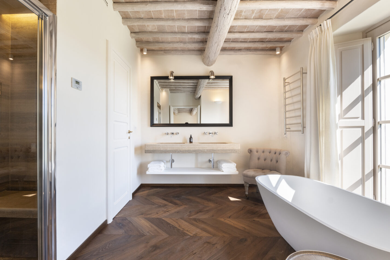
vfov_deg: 77.3
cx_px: 186
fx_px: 162
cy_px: 129
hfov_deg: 100.3
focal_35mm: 15
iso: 400
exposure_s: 1/60
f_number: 10
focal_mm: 14
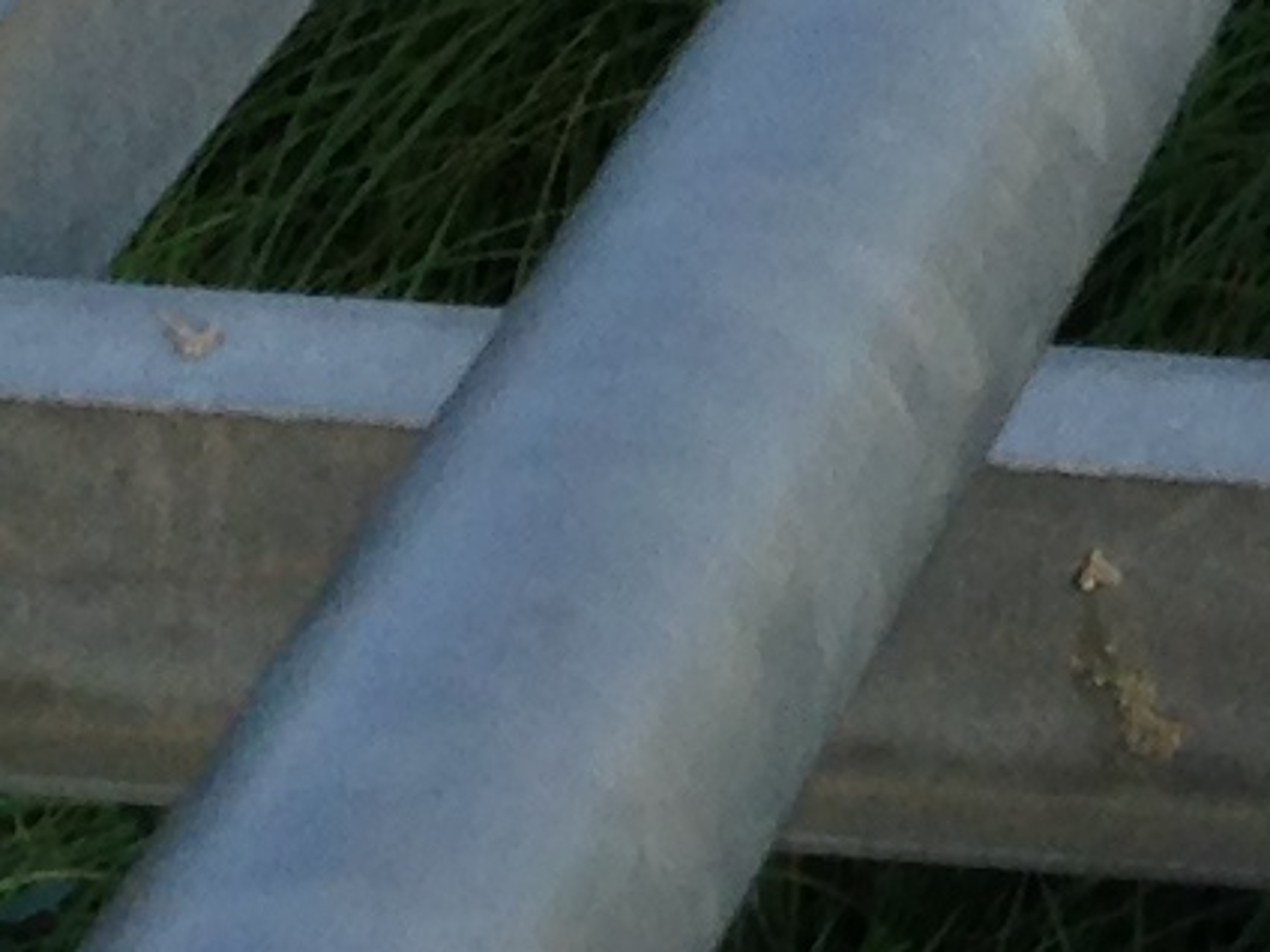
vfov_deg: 5.3
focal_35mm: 254
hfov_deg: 7.6
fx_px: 9319
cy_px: -2676
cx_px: 2240
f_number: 2.4
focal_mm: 4.12
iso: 50
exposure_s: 1/488
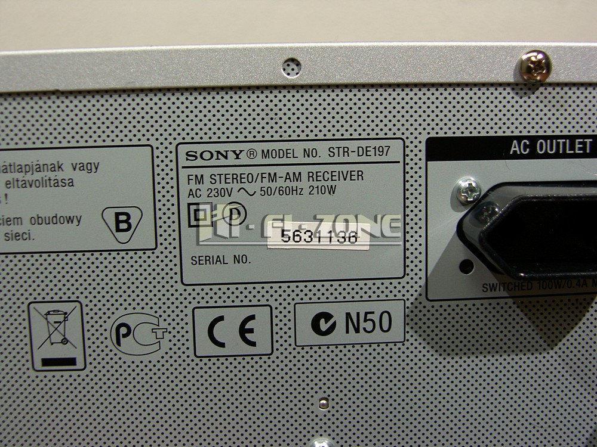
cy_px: 224
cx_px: 298
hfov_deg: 38.2
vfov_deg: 29.1
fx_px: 862
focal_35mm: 50
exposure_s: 1/50
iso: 50
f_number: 2.5
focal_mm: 12.9
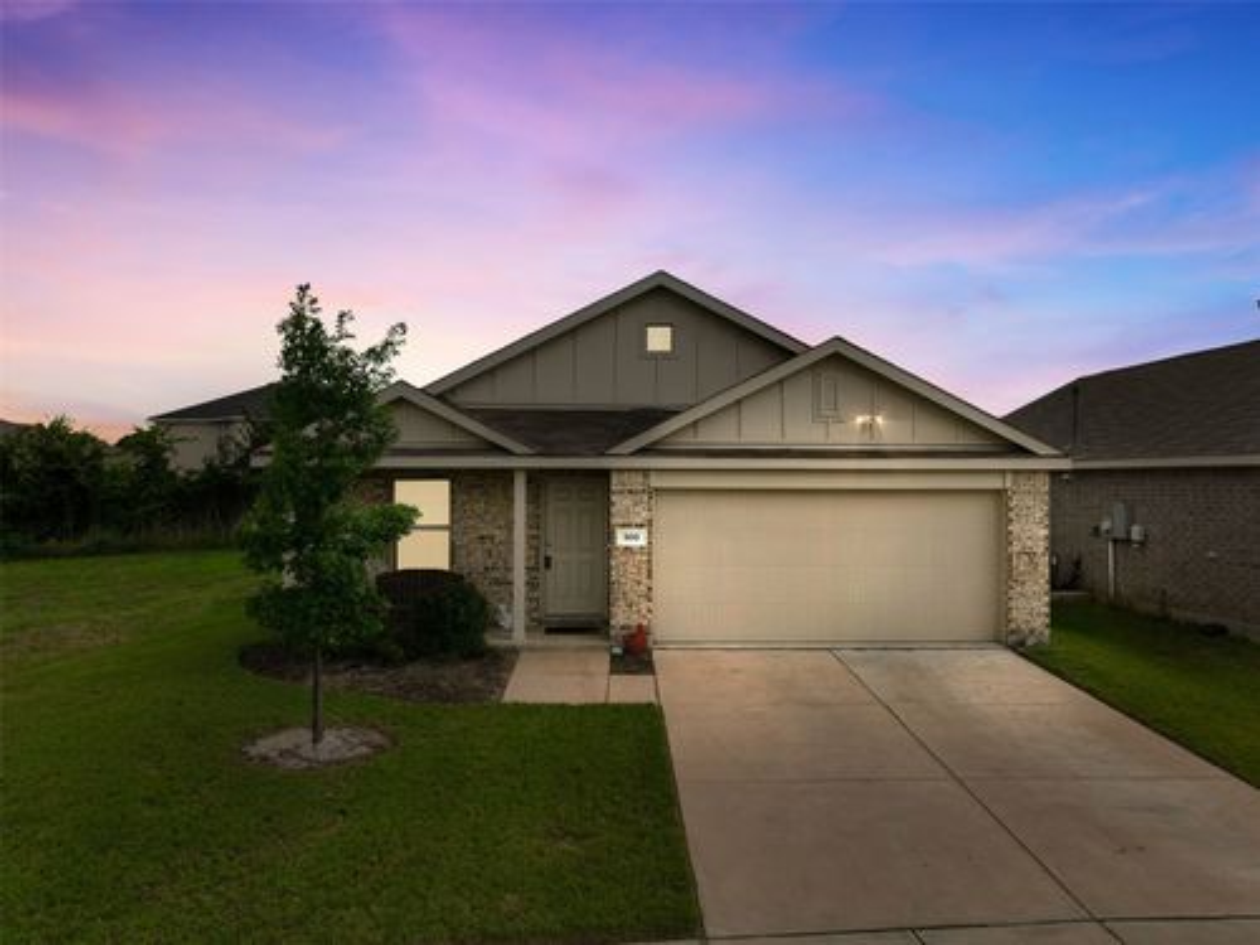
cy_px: 472
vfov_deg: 56.8
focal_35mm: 24
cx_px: 630
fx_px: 874
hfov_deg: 71.6
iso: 200
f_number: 2.8
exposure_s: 1/2000
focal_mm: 12.29
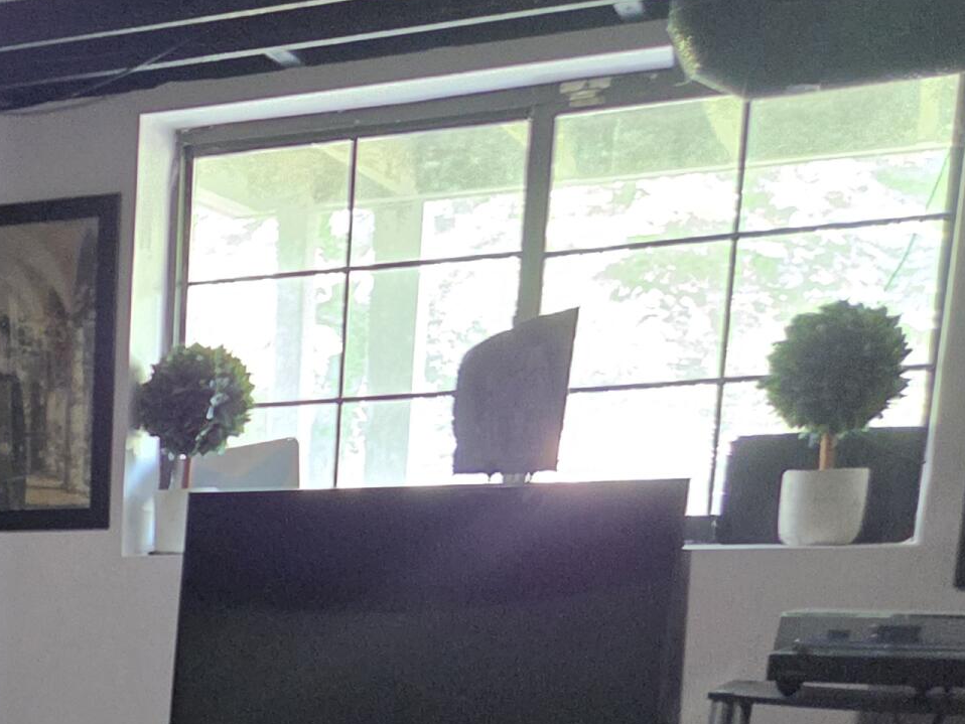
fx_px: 2008
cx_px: -319
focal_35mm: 72
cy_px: 1025
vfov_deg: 18.5
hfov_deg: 23.6
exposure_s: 1/120
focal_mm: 5.4
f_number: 1.8
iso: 1250
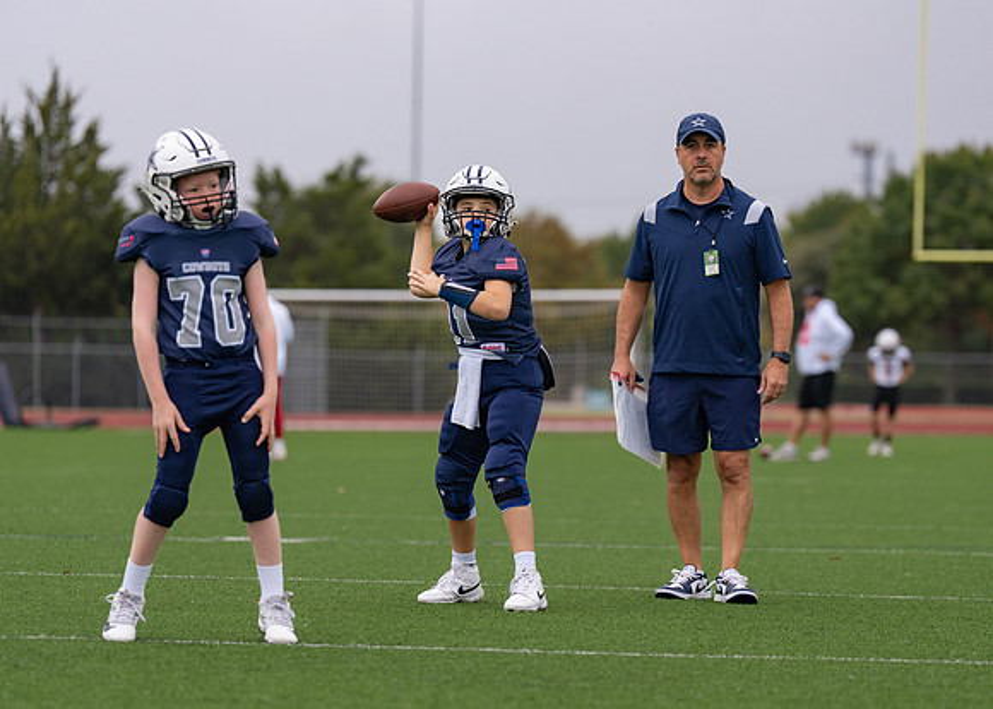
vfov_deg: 8.2
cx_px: 571
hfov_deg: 11.5
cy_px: 367
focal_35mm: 175
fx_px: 4922
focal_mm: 143
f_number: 2.8
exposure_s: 1/1000
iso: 640
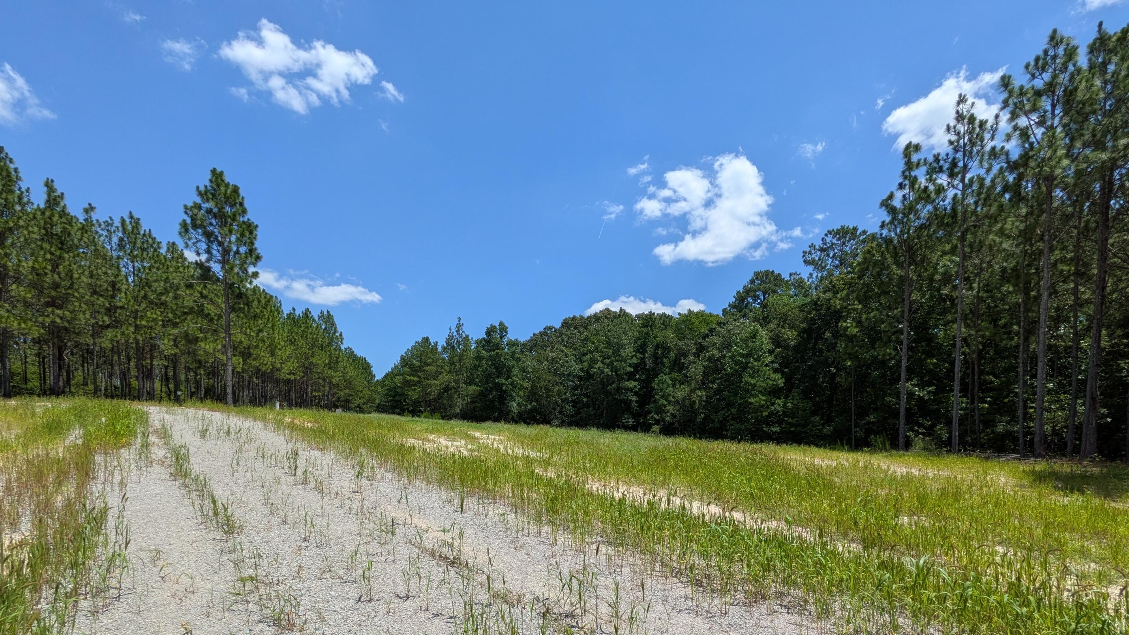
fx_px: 479
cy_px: 444
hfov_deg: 99.3
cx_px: 591
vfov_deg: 64.6
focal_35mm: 16
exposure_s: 1/2004
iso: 49
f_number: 2.2
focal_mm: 1.85
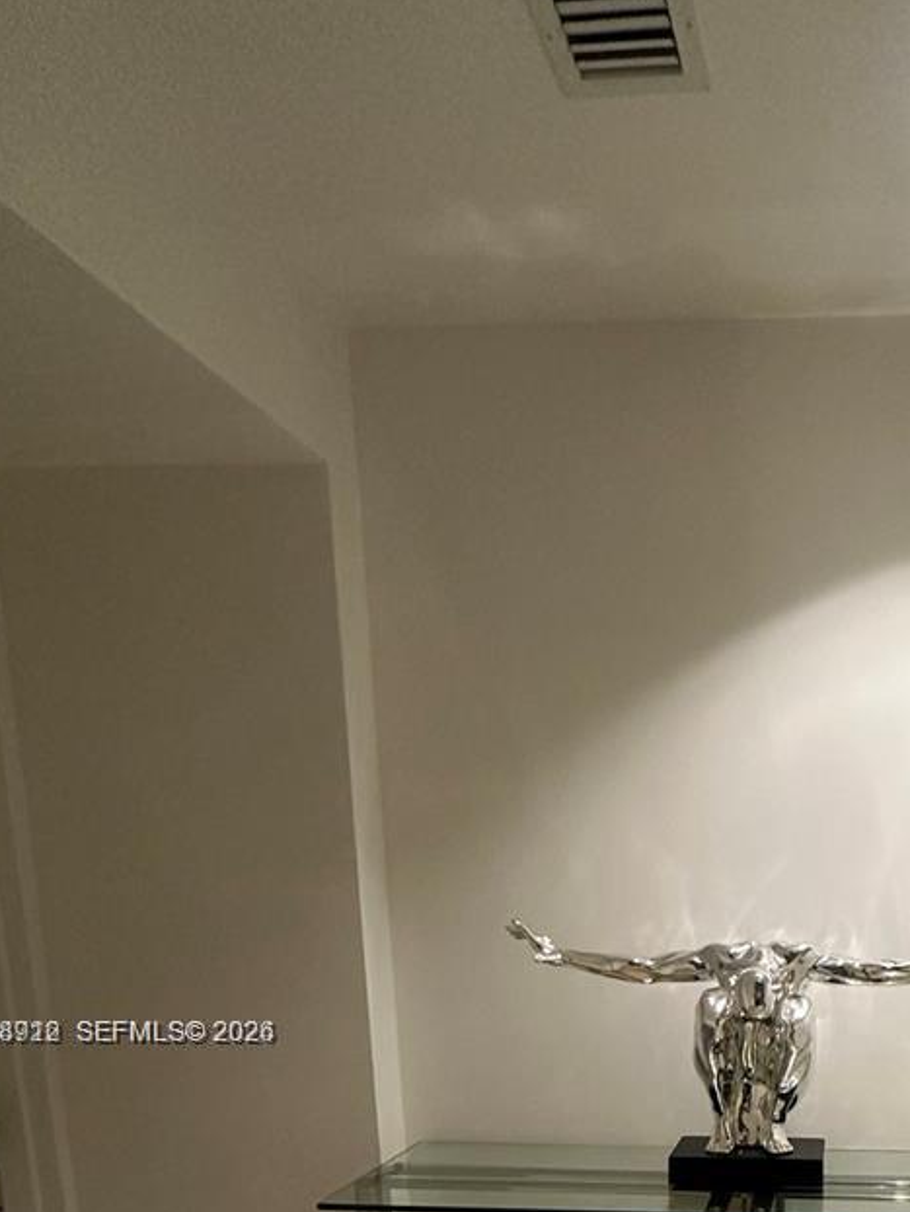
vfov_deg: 58.2
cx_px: 791
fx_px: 946
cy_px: 1035
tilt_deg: -9.0
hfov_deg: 47.1
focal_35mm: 27
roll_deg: +0.3
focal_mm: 2.22
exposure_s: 1/60
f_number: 2.2
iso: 400
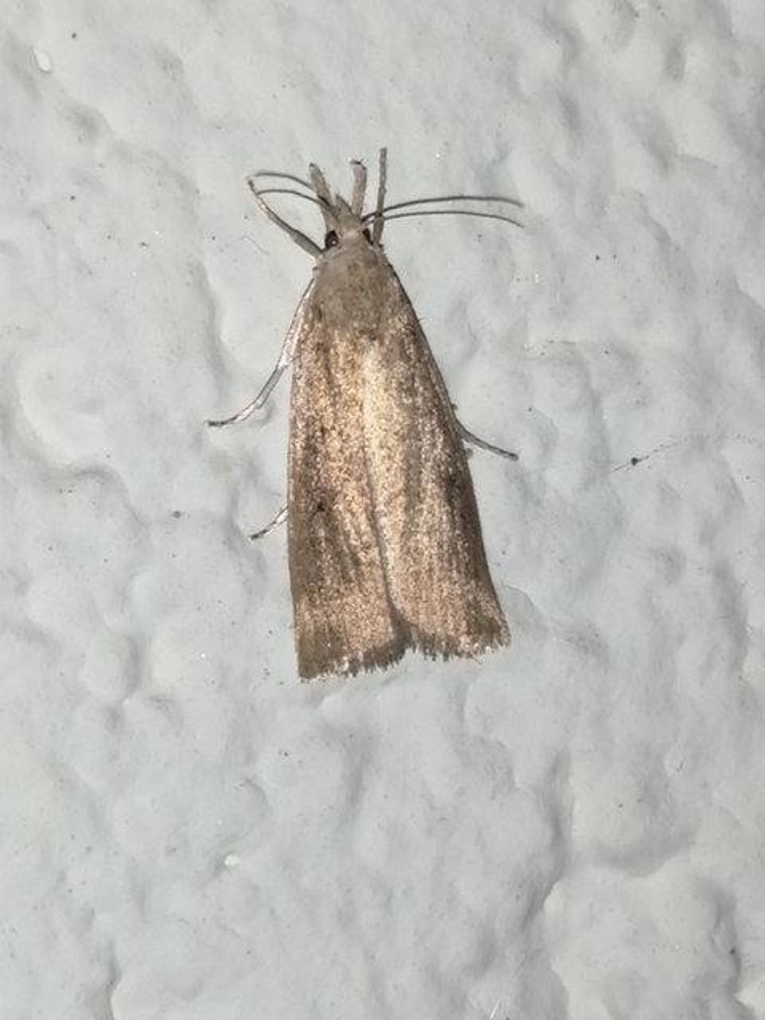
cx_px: 382
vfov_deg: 18.9
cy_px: 510
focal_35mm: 104
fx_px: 3064
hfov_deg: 14.2
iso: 64
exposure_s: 1/100
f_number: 1.8
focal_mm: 3.46
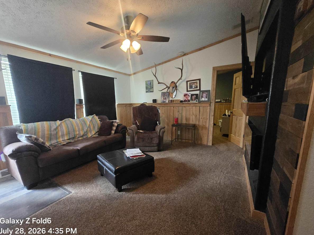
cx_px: 152
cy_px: 125
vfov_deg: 85.5
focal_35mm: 14
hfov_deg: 102.1
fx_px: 127
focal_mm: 1.7
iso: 1000
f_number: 2.2
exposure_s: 1/60
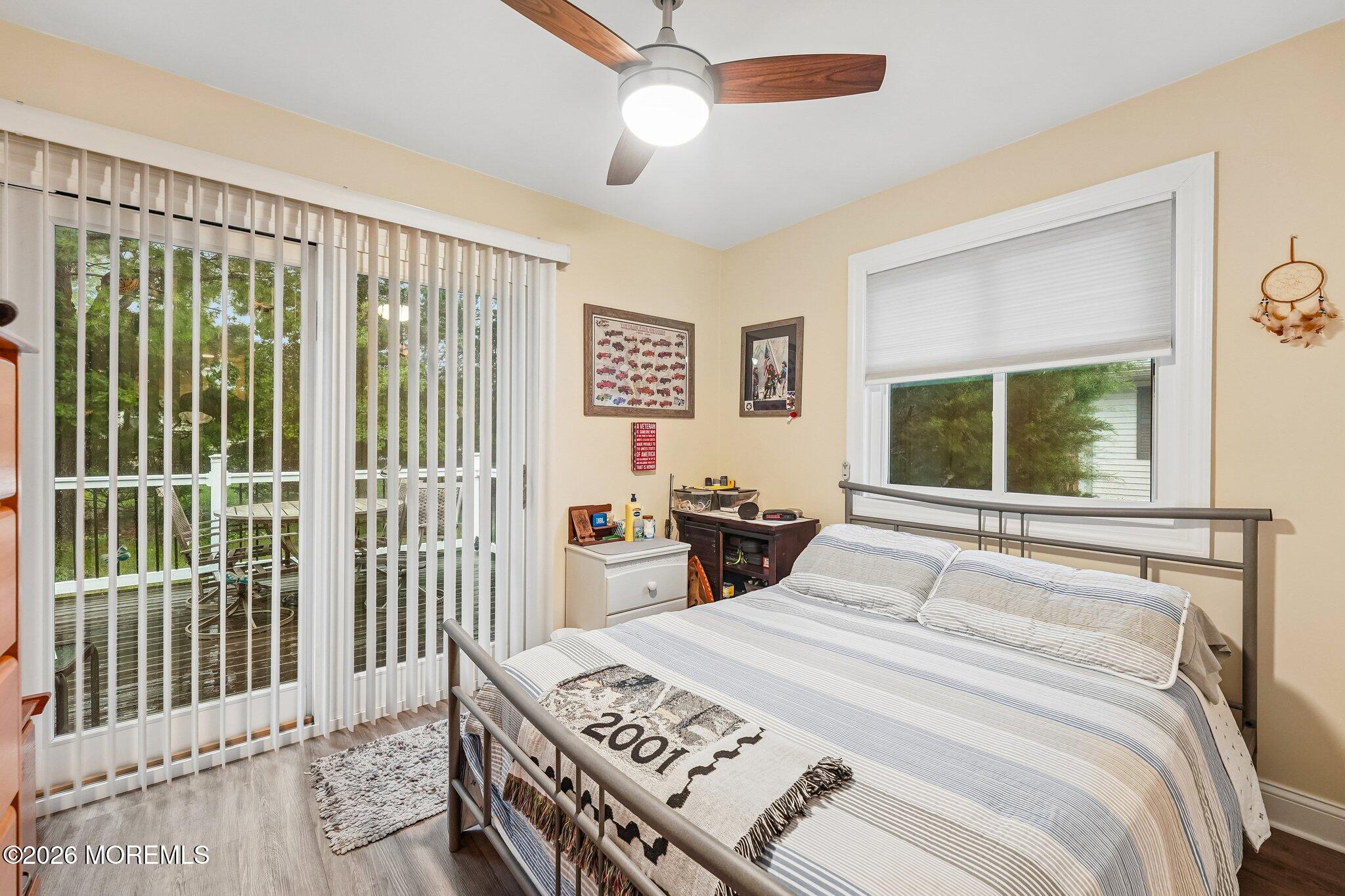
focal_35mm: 14
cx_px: 672
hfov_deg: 104.3
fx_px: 523
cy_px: 448
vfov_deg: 81.2
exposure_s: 1/25
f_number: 8
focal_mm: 14
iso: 2000
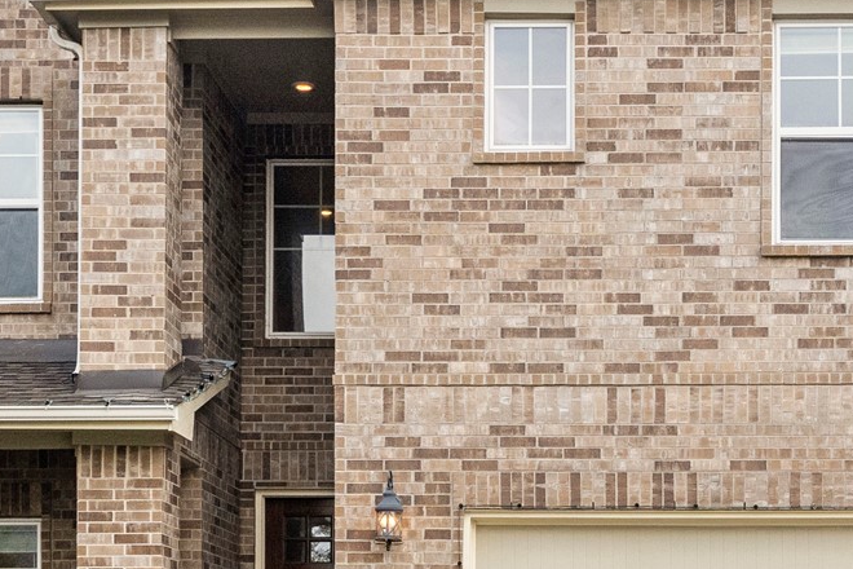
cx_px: 588
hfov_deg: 25.5
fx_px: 1872
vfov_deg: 17.1
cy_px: 464
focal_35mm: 79
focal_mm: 24
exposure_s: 1/1000
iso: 1250
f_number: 7.1
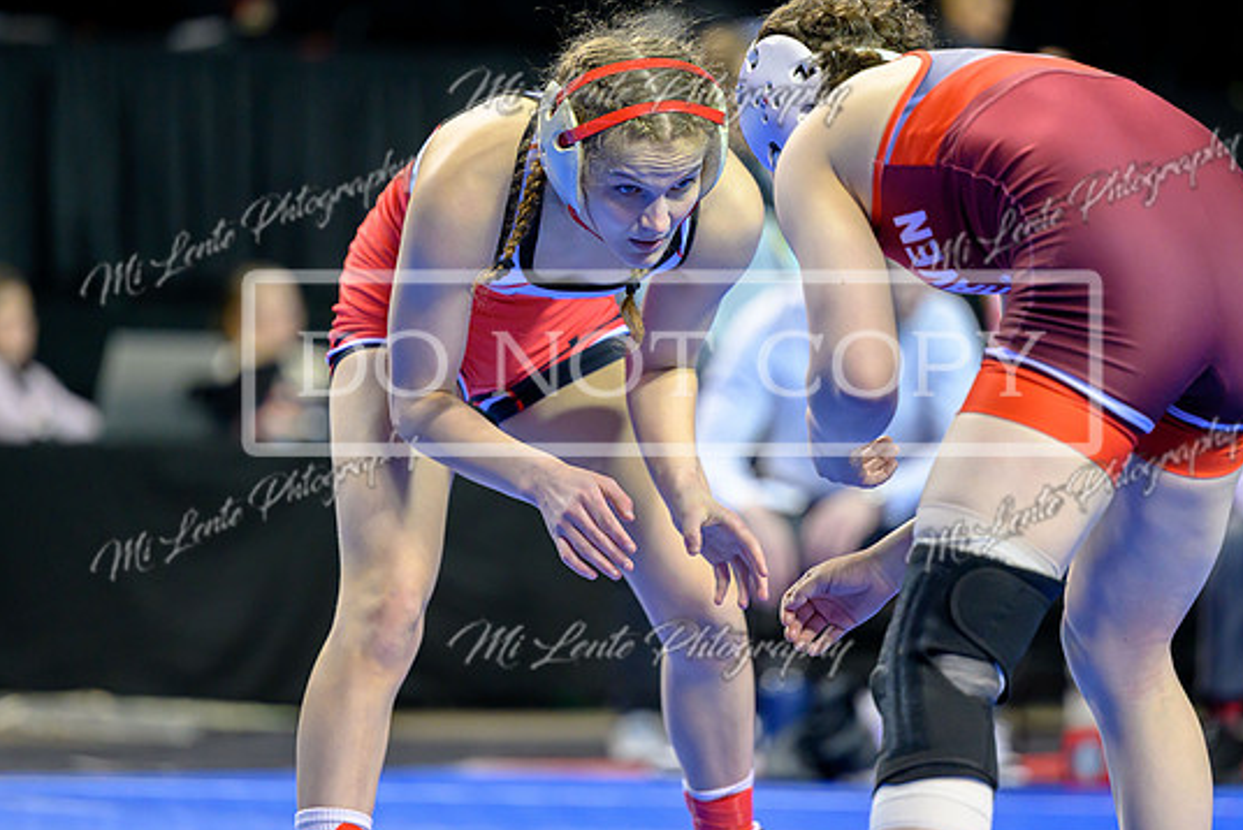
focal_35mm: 237
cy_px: 356
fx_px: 8187
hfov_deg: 8.7
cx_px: 609
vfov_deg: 5.8
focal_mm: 175
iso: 2500
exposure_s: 1/800
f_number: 2.8
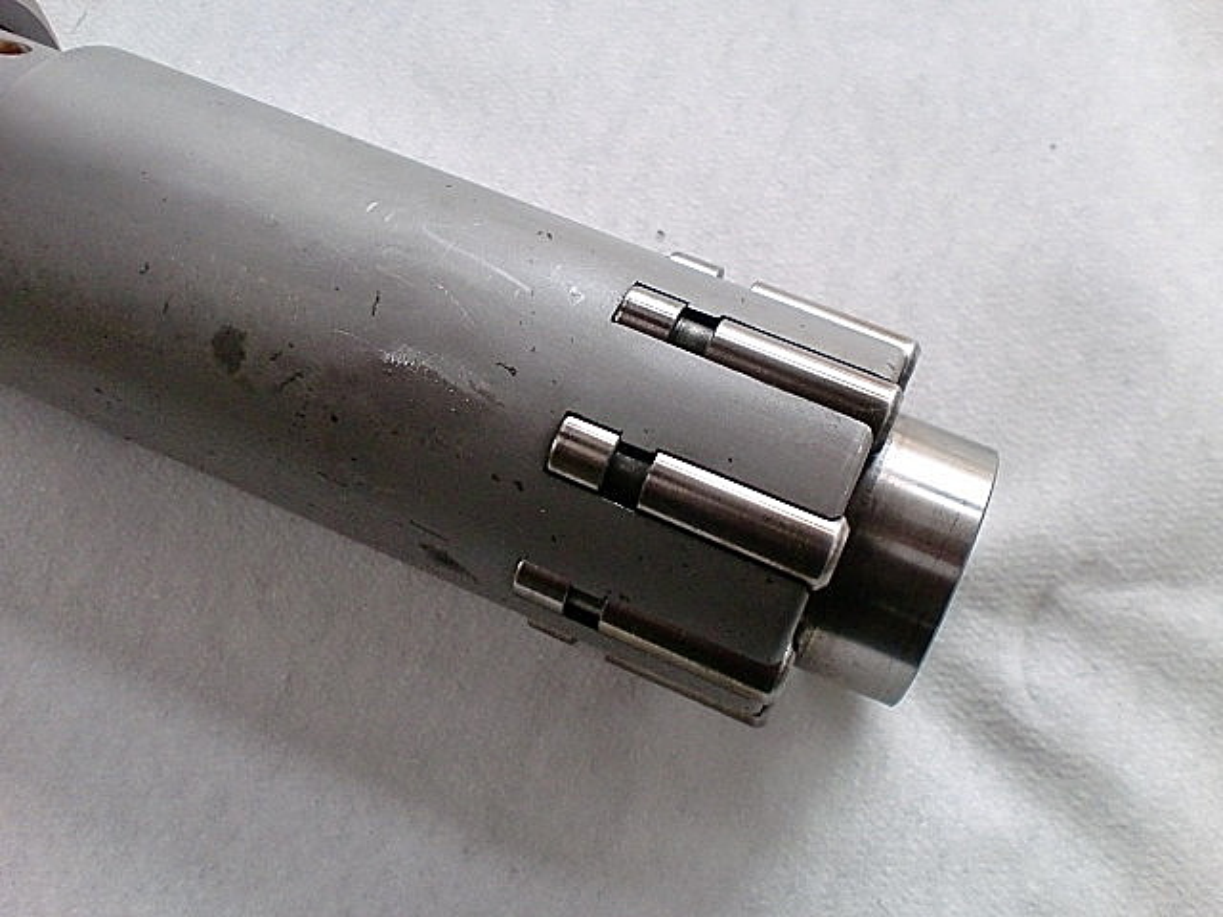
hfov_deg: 52.6
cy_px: 458
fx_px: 1237
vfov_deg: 40.7
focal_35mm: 35
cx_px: 612
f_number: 3.1
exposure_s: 1/60
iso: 400
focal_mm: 6.3
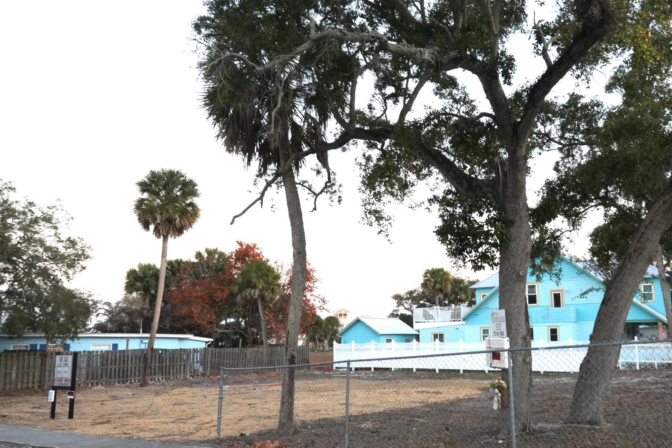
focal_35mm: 30
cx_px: 390
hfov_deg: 61.6
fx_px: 560
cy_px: 267
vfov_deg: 43.4
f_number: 22
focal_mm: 24
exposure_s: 1/30
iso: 6400
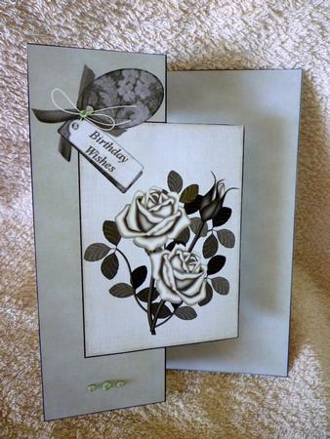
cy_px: 220
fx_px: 368
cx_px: 165
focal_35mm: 29
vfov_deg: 61.6
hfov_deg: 48.3
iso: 400
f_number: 3.3
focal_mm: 5.2
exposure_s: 1/30
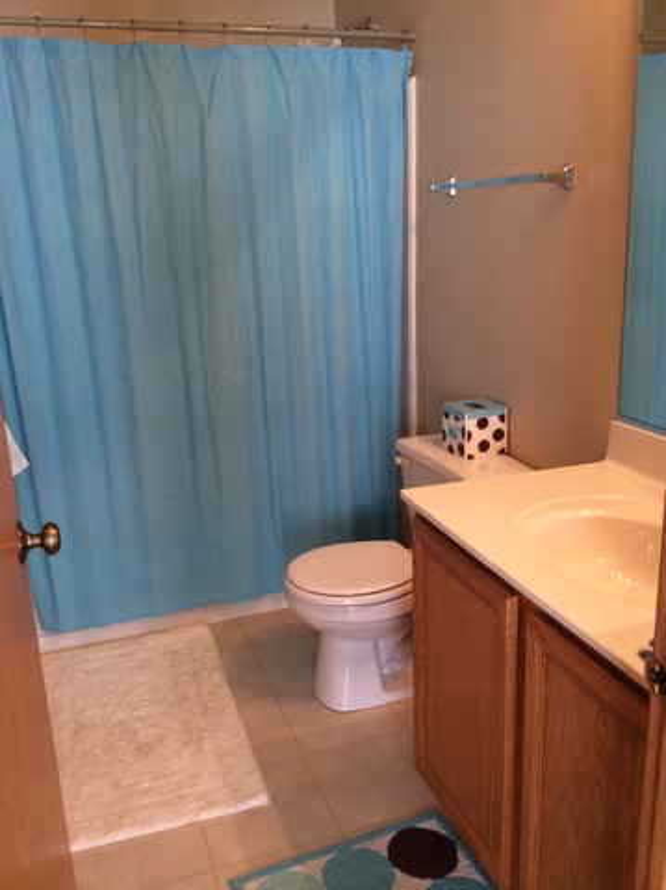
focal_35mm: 33
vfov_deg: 55.4
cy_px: 445
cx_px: 333
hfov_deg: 42.9
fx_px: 848
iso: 100
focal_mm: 3.3
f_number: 2.4
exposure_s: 1/24
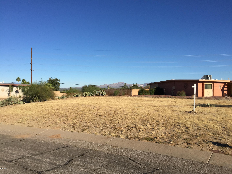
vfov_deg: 48.2
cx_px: 116
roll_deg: -0.9
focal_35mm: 29
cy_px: 87
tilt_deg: +0.5
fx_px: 194
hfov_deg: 61.7
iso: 32
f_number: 2.2
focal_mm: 4.15
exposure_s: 1/2639
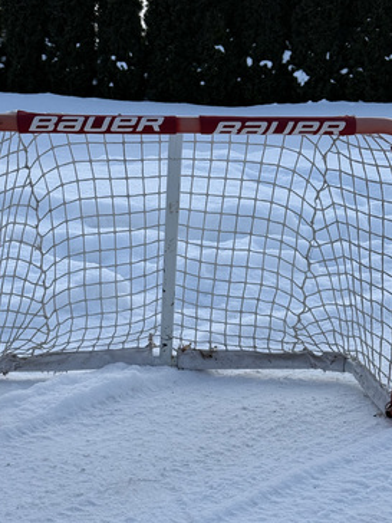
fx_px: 997
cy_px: 330
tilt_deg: -10.1
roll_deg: +0.5
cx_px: 172
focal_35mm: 66
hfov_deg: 22.2
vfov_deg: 29.3
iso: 80
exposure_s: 1/2415
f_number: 1.78
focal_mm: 6.76
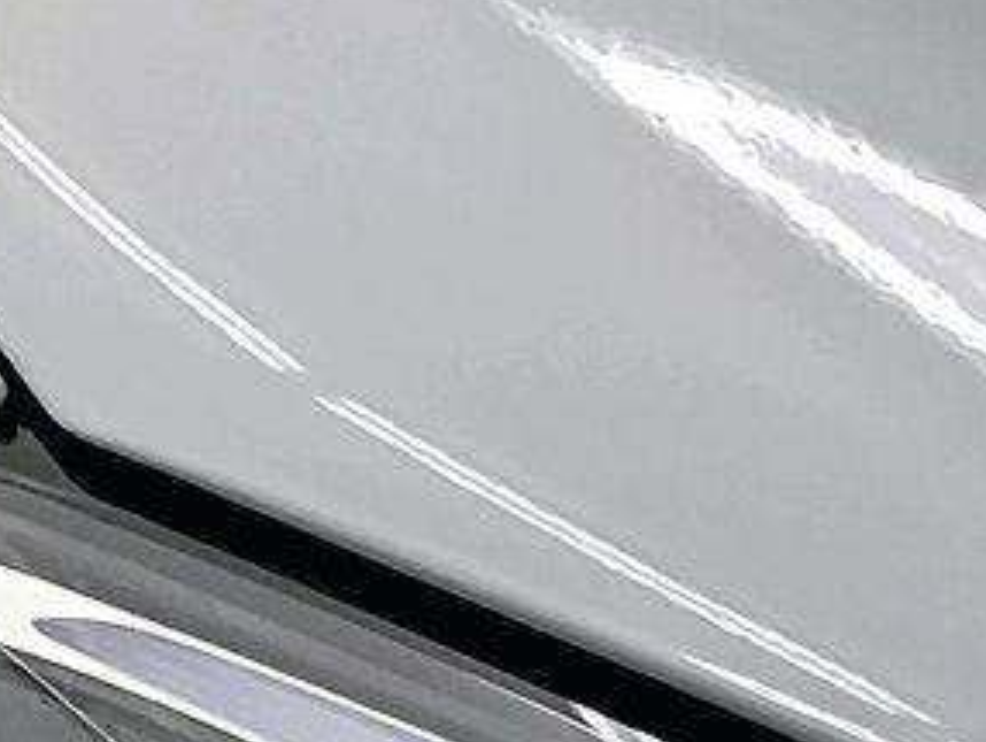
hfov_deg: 12.1
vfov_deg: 8.7
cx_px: 945
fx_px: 4618
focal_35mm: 162
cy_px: 1494
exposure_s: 1/60
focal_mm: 3
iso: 64
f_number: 1.8
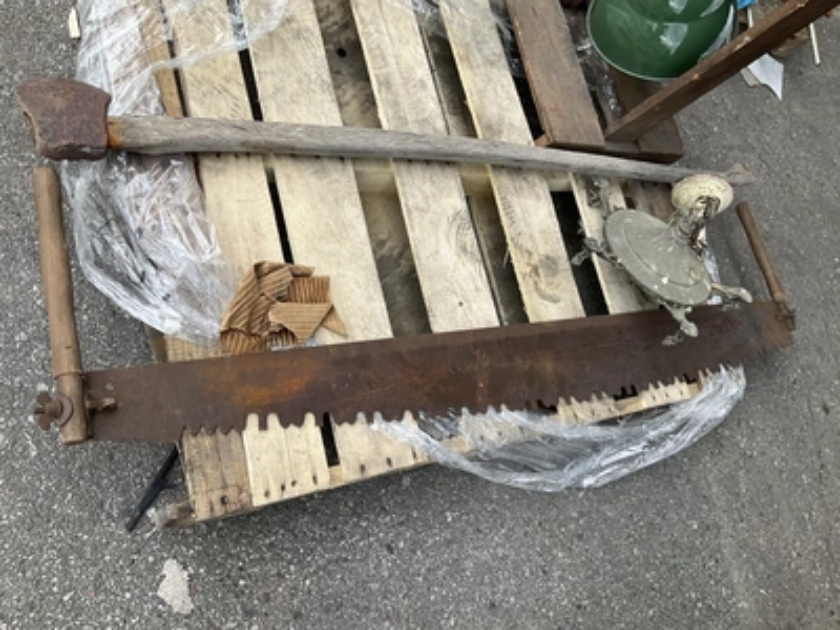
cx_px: 420
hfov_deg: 61.7
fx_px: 704
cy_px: 315
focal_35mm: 29
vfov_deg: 48.2
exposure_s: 1/394
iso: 25
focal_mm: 3
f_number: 1.8
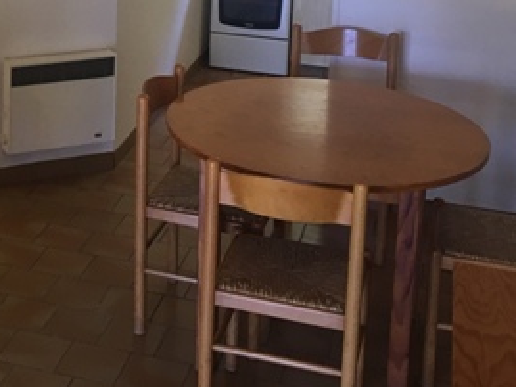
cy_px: -65
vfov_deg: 20.1
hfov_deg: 27.5
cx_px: 86
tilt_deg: -6.9
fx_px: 1029
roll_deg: -1.9
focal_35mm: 69
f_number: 2.2
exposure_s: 1/33
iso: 100
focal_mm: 4.15
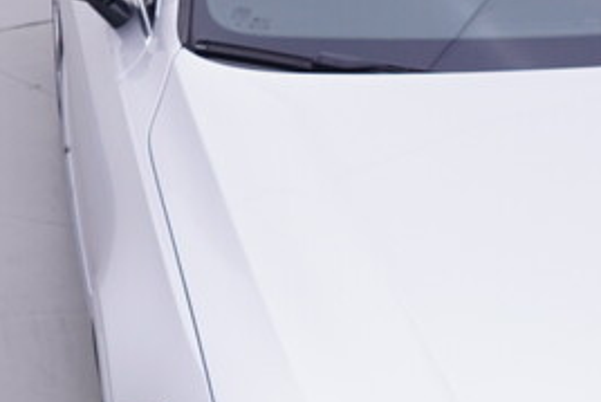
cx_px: 316
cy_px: 92
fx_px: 2016
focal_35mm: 121
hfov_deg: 17.0
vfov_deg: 11.3
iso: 200
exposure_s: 1/80
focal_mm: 15
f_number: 5
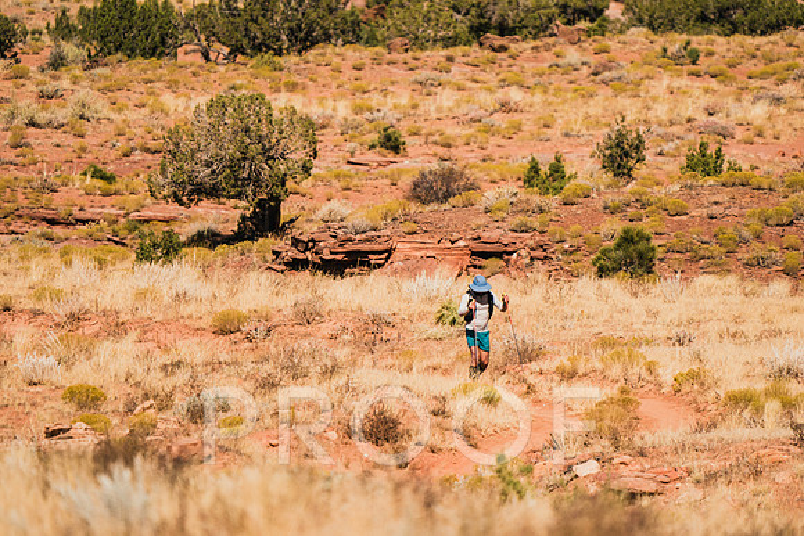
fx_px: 13403
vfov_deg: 2.3
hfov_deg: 3.4
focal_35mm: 600
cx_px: 402
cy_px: 268
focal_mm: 600
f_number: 6.3
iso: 160
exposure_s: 1/1250
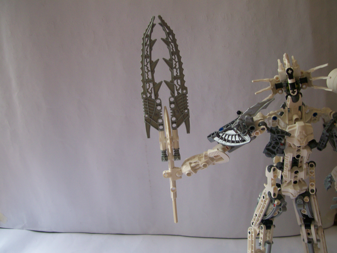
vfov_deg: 39.7
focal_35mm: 36
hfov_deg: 51.4
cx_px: 168
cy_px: 126
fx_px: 350
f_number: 2.7
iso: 80
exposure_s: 1/66.4
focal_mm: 6
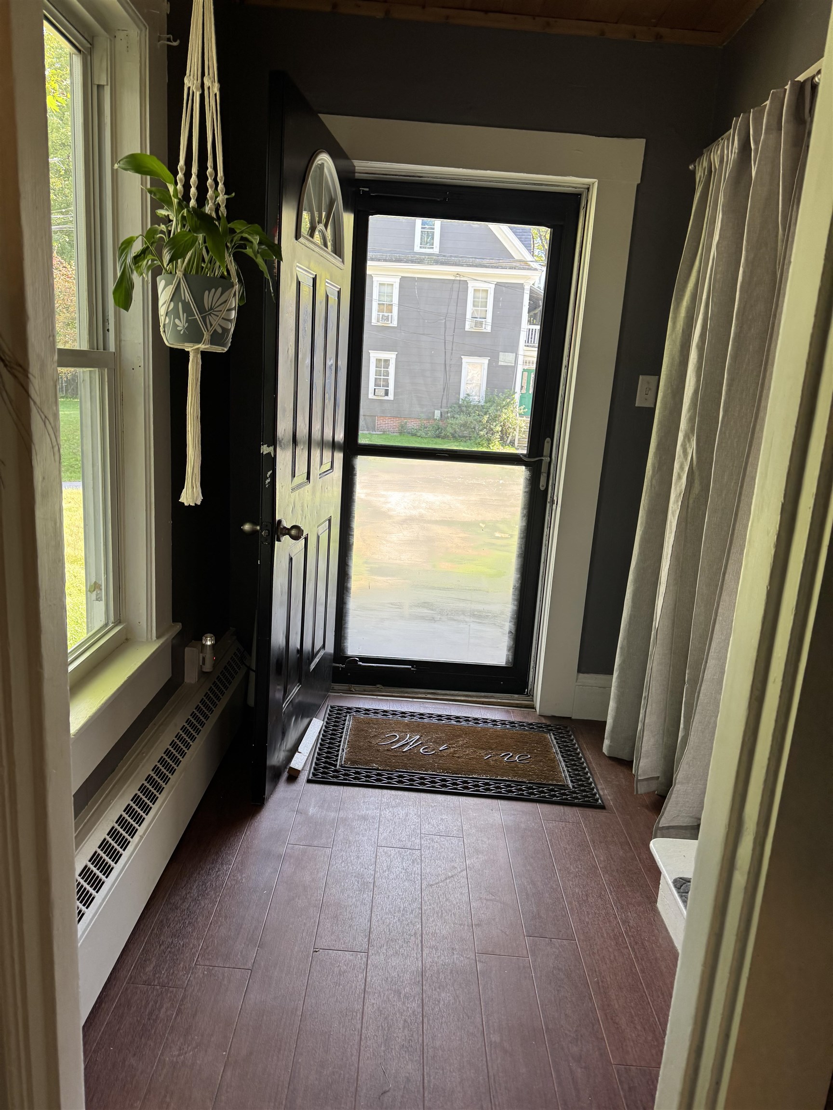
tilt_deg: -12.3
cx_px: 416
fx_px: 770
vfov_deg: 71.6
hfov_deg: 56.8
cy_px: 555
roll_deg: -3.8
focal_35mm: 24
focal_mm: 6.76
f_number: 1.78
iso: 125
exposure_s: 1/120
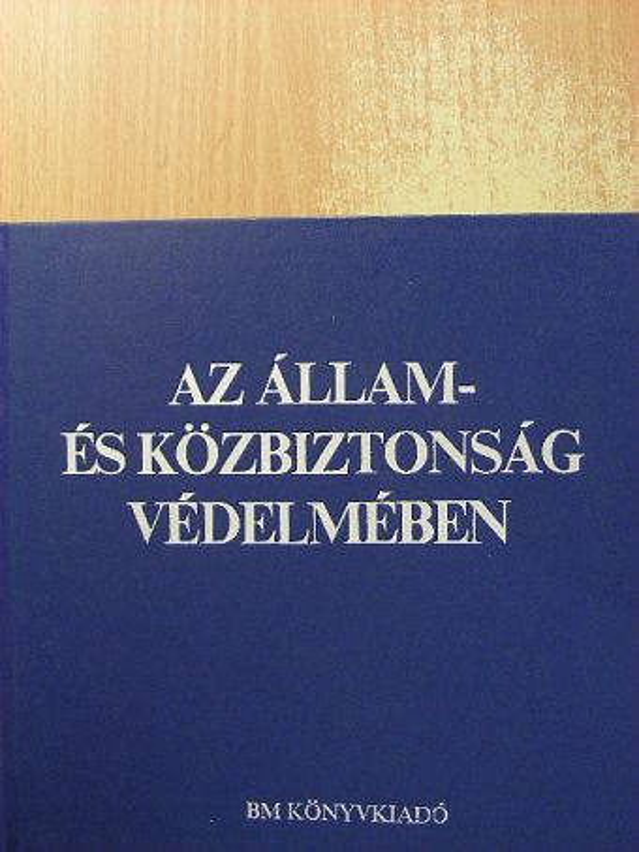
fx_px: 1181
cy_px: 426
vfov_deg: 39.6
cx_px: 320
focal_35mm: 48
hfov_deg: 30.3
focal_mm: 8
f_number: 3.5
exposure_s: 1/16.6
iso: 200
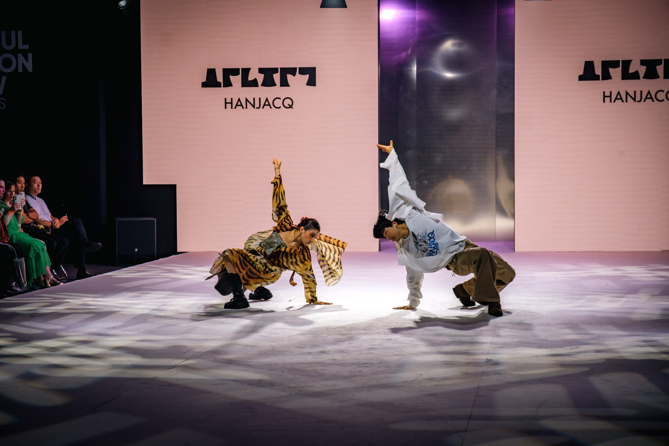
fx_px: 1556
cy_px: 223
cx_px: 334
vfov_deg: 16.3
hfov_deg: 24.3
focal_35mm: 84
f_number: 4
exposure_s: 1/250
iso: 320
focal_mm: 55
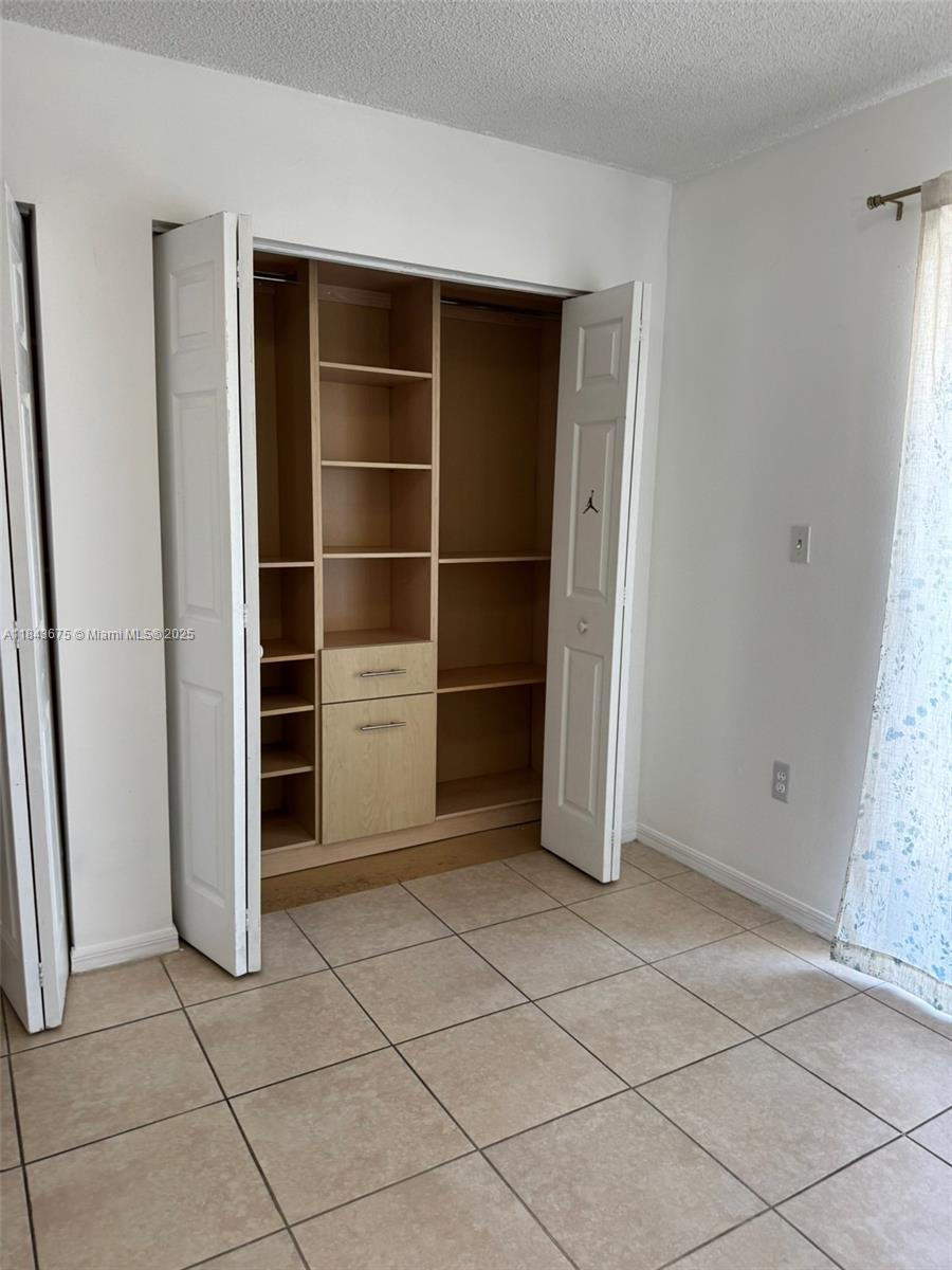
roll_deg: +1.4
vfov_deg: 71.6
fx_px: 880
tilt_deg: -10.4
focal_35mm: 24
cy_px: 635
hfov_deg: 56.8
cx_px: 476
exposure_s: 1/120
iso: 100
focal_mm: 6.76
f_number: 1.78
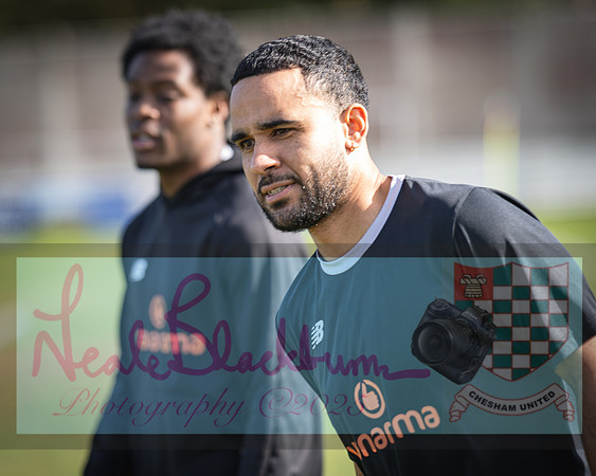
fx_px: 4013
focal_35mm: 228
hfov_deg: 8.5
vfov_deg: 6.8
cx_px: 279
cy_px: 238
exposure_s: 1/500
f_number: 2
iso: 32
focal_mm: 135
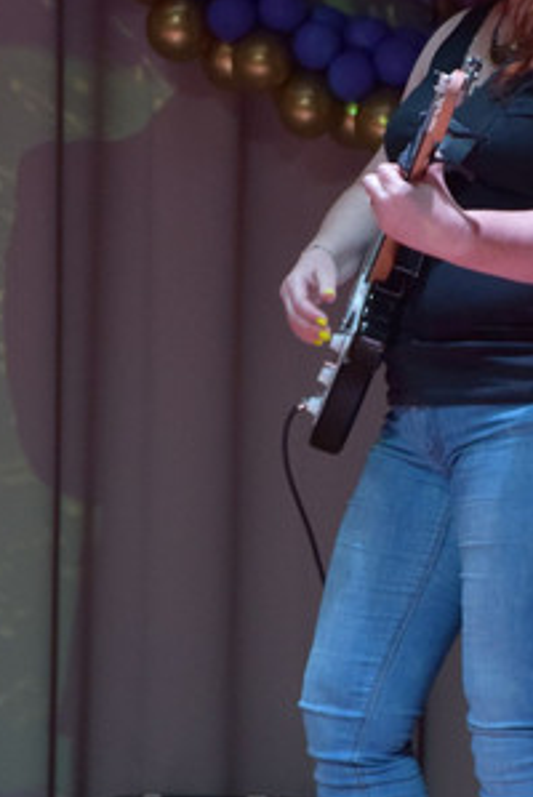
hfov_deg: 4.3
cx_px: 465
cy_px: 421
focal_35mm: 321
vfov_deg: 6.4
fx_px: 7112
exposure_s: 1/125
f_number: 5.6
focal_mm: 100
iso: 800
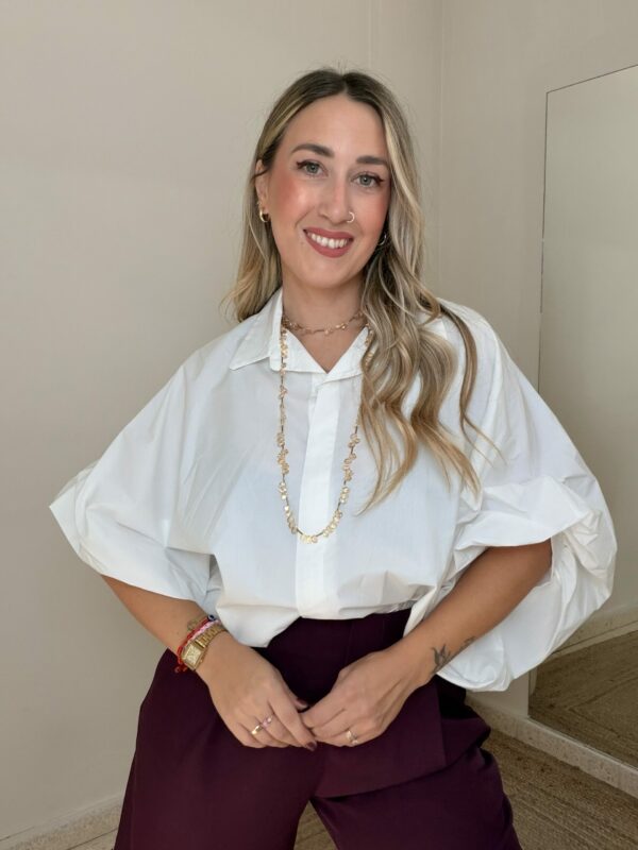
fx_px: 737
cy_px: 425
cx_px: 319
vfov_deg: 60.0
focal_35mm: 30
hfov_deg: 46.8
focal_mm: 2.71
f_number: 1.9
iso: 80
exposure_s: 1/81
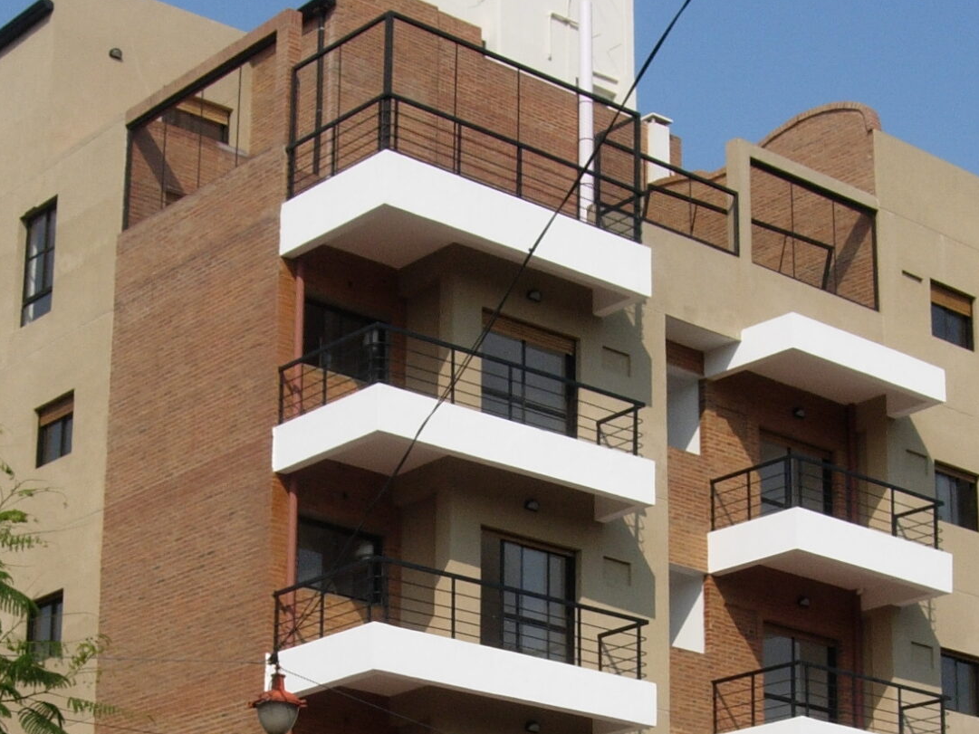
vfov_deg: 16.0
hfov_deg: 21.8
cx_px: 446
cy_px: 777
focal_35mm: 90
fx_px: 2546
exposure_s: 1/724
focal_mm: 7.8
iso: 64
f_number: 4.8
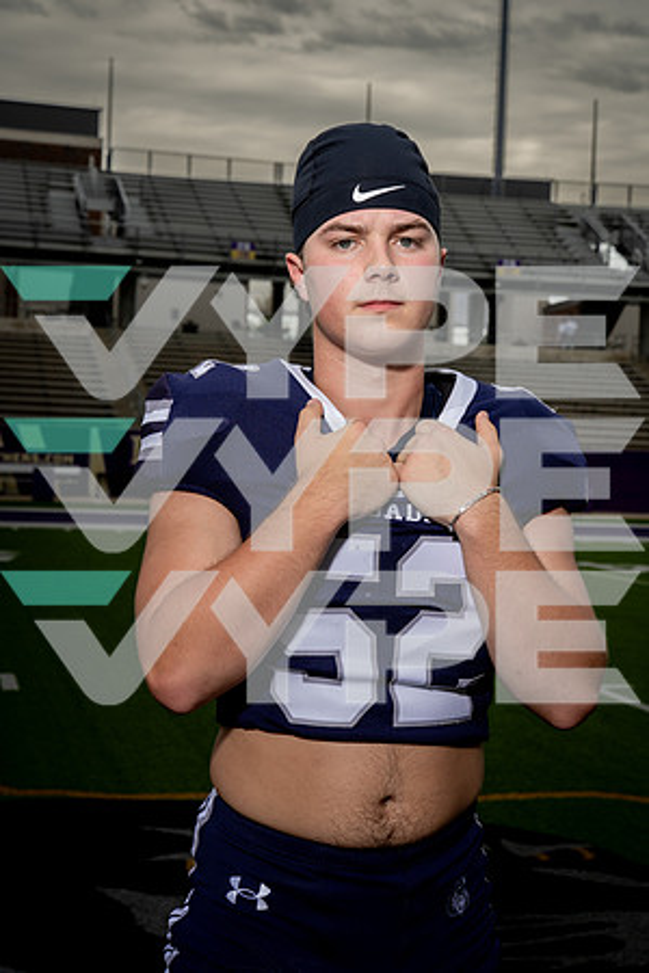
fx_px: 1406
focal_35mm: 52
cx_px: 324
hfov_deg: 26.0
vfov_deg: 38.2
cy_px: 486
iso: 250
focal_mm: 52
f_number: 8
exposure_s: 1/250
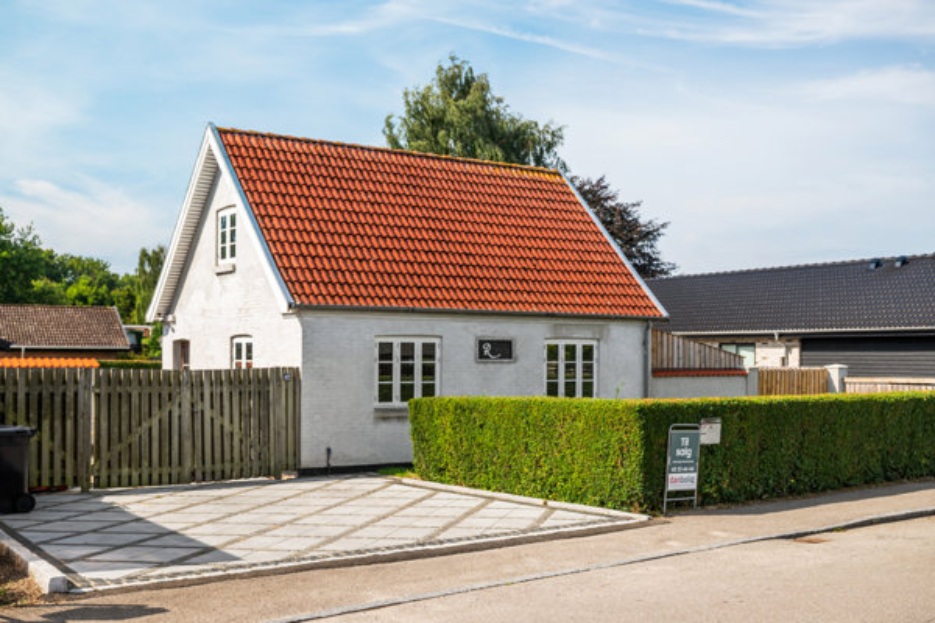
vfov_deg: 31.2
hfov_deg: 45.4
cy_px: 312
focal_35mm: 43
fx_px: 1117
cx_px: 468
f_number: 6.3
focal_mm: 43
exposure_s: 1/30
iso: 100
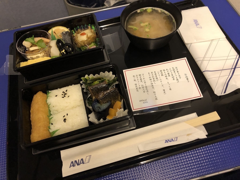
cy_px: 90
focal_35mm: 28
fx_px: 194
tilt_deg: -62.8
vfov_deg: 49.7
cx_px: 120
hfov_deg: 63.4
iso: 80
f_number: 1.8
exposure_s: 1/15
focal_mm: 3.99
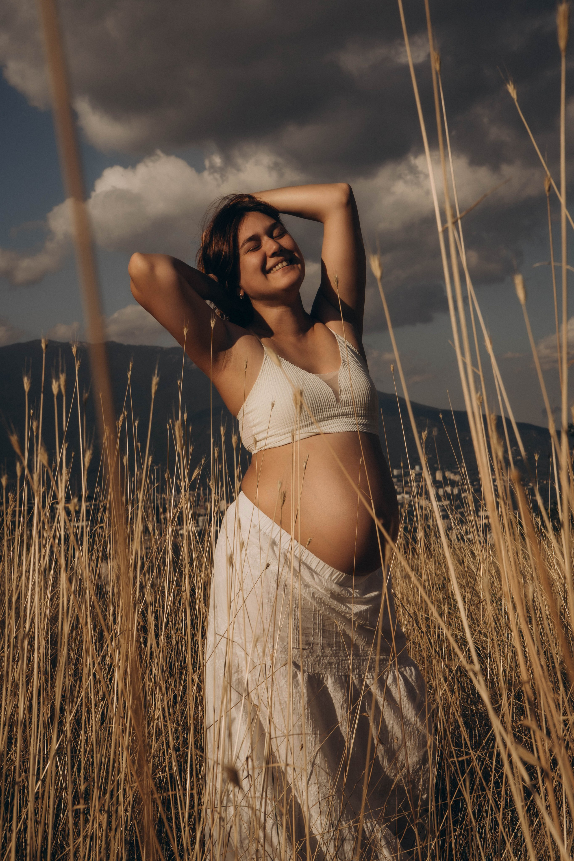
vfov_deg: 35.1
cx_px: 287
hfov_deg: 23.8
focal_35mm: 57
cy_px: 430
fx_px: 1363
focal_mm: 57
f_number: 14
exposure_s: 1/800
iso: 320
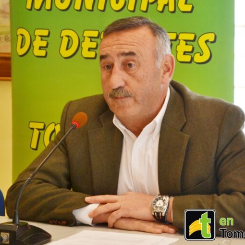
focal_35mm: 106
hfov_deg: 16.5
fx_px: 846
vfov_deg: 16.5
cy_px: 122
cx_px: 129
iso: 400
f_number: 5.6
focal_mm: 55
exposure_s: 1/50
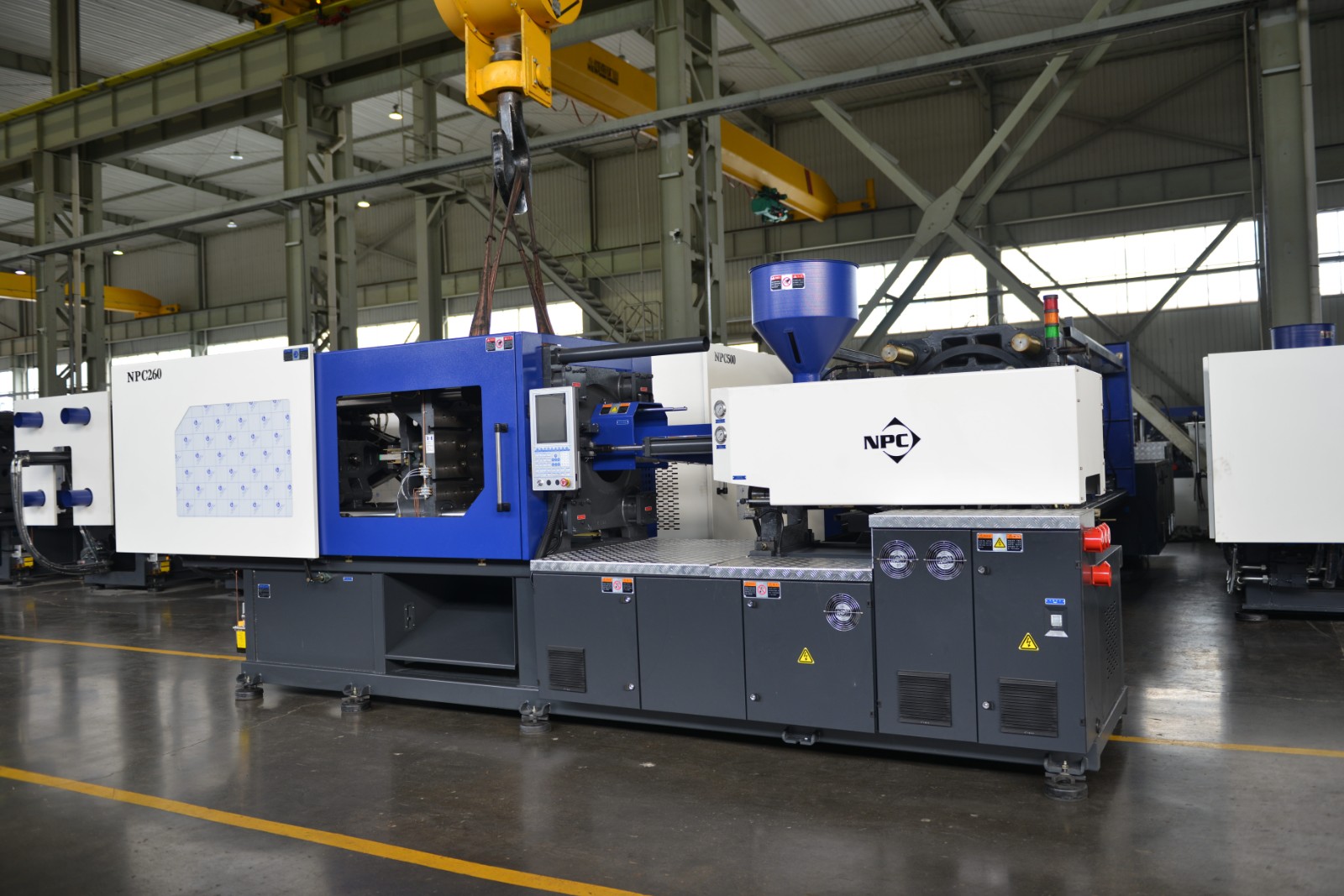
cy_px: 448
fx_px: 1083
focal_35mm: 29
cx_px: 672
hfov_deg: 63.7
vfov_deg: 45.0
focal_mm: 29
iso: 160
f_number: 2.8
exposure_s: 1/30
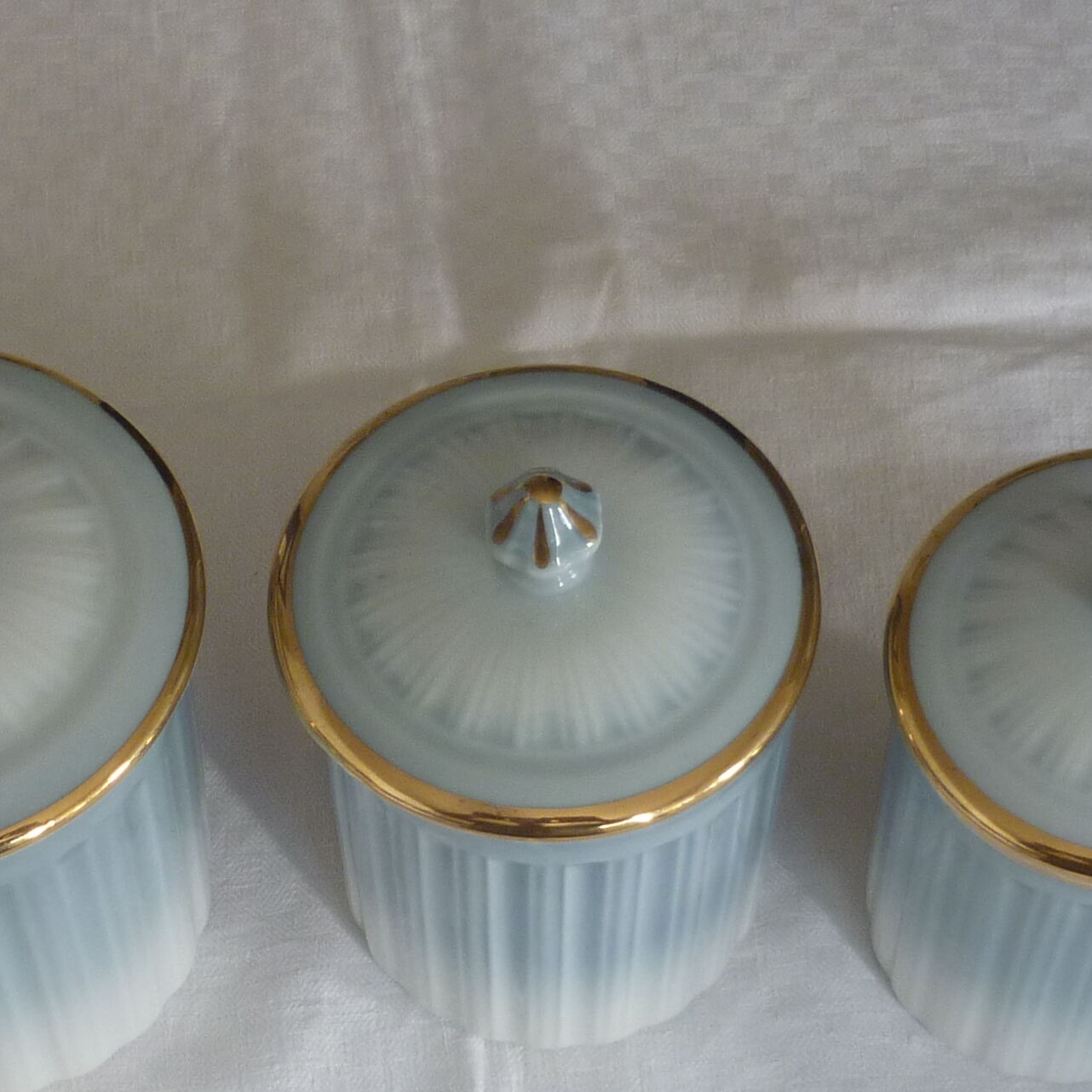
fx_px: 2962
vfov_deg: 20.7
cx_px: 334
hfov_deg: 20.8
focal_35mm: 83
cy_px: 853
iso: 125
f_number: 2.8
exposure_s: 1/30
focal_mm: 5.5
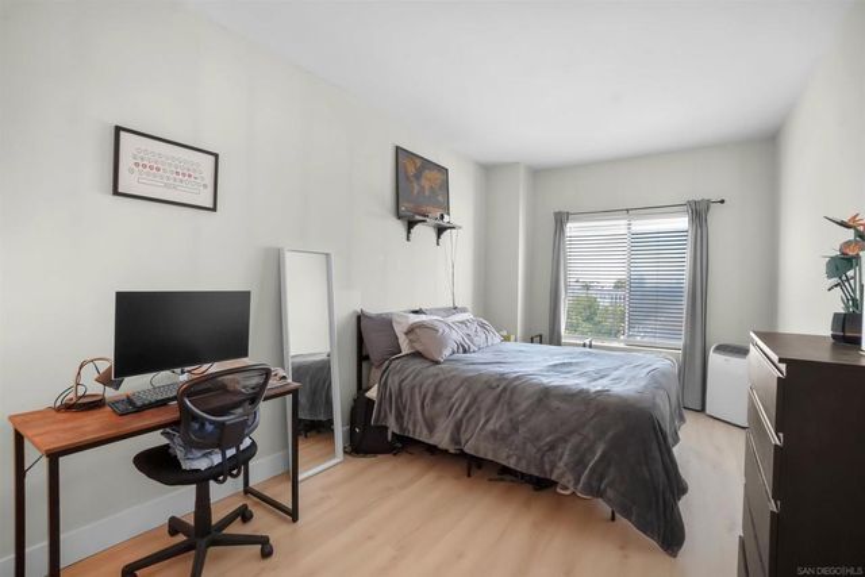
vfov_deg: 77.4
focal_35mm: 15
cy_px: 288
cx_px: 432
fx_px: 360
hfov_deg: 100.4
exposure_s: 1/30
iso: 1600
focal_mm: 10
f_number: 11
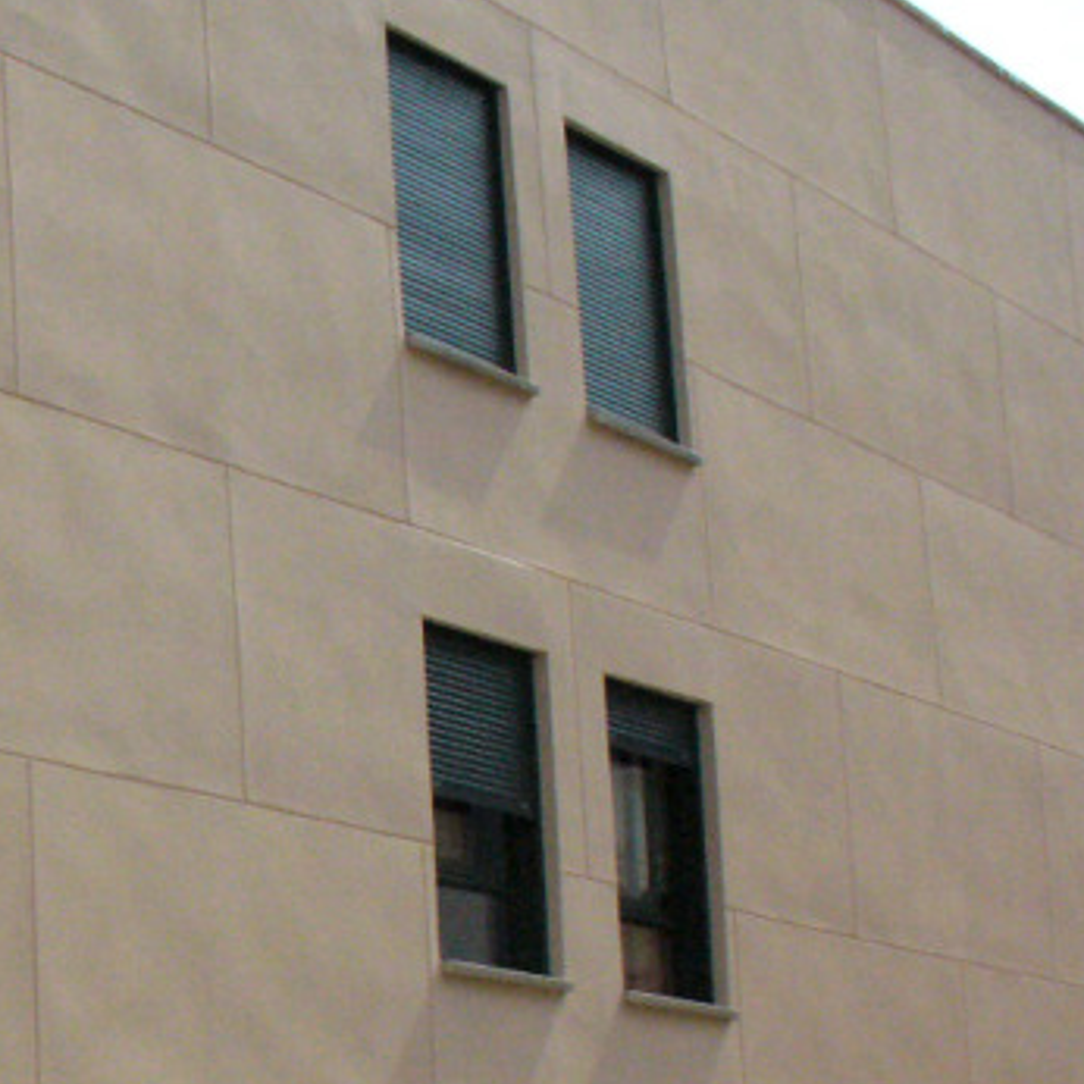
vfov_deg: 20.0
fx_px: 3011
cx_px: -254
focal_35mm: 85
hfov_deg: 19.1
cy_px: 988
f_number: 5.6
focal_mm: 6.1
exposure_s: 1/1600
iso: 400
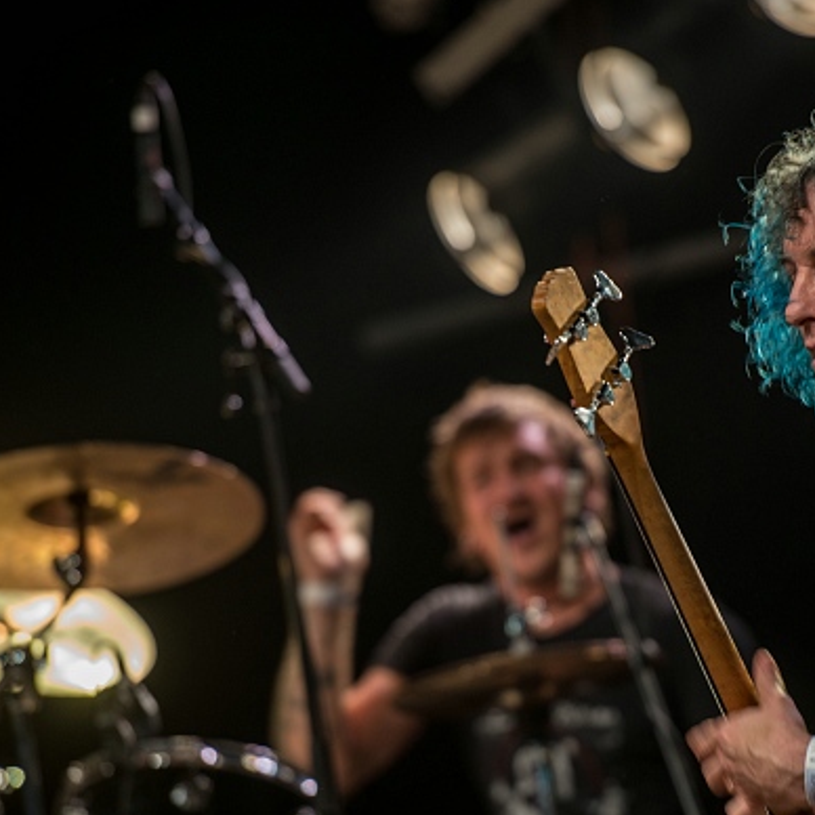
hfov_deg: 5.5
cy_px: 493
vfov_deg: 5.5
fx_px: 8417
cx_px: 542
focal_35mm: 316
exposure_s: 1/100
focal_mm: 200
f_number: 3.2
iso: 250
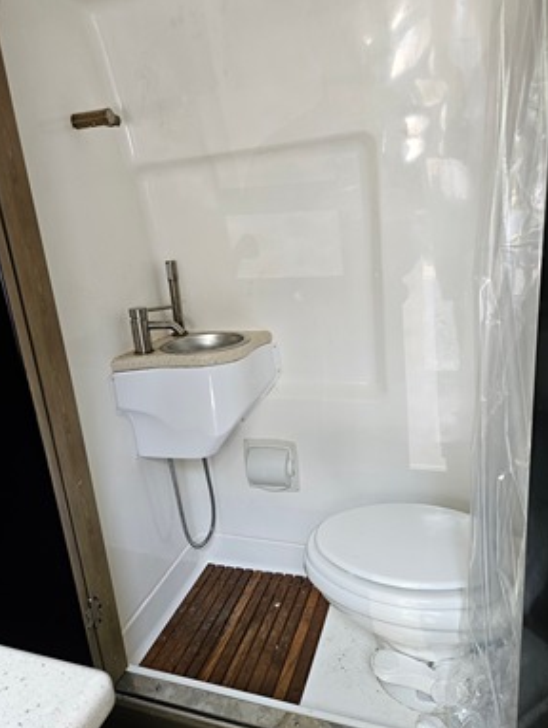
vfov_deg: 71.5
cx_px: 280
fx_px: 506
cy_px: 371
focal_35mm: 24
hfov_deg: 56.9
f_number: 1.8
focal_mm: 5.4
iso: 200
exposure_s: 1/120
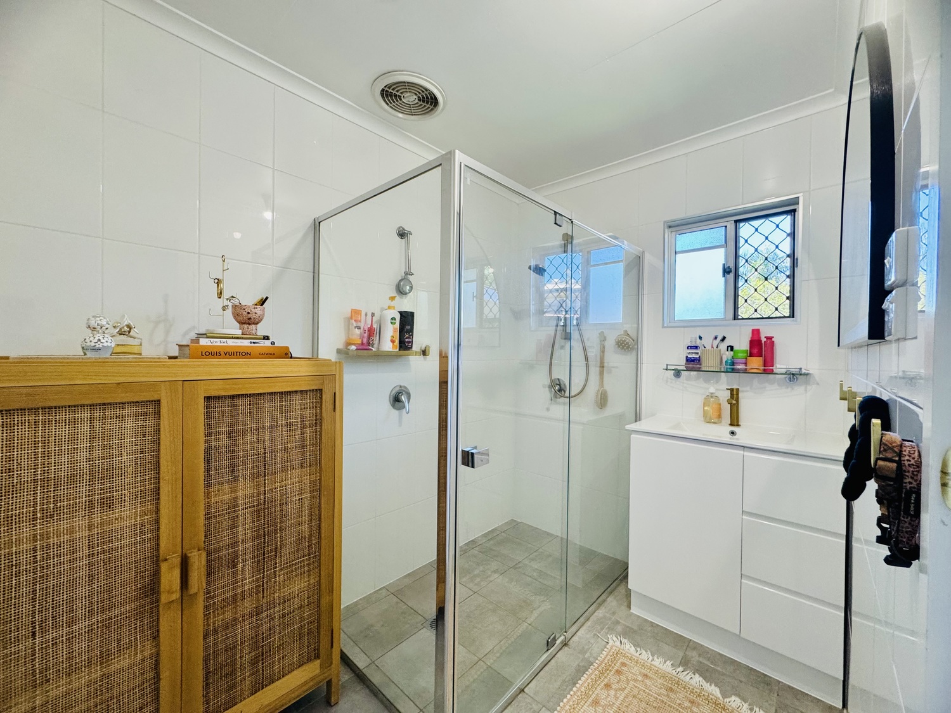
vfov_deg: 85.7
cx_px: 476
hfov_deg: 102.1
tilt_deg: -0.8
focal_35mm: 14
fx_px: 385
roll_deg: -0.6
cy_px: 356
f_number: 2.2
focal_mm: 2.22
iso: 200
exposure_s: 1/100
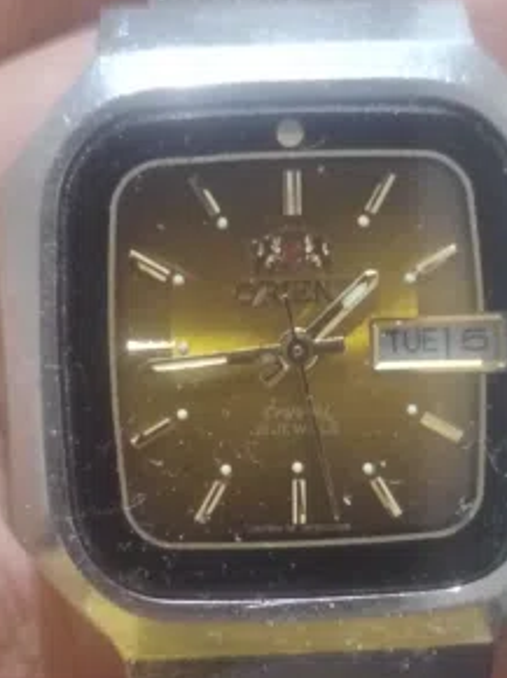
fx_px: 1917
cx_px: 301
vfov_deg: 20.0
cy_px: 393
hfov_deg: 15.1
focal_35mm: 98
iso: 4119
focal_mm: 5.25
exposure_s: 1/25
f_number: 1.75
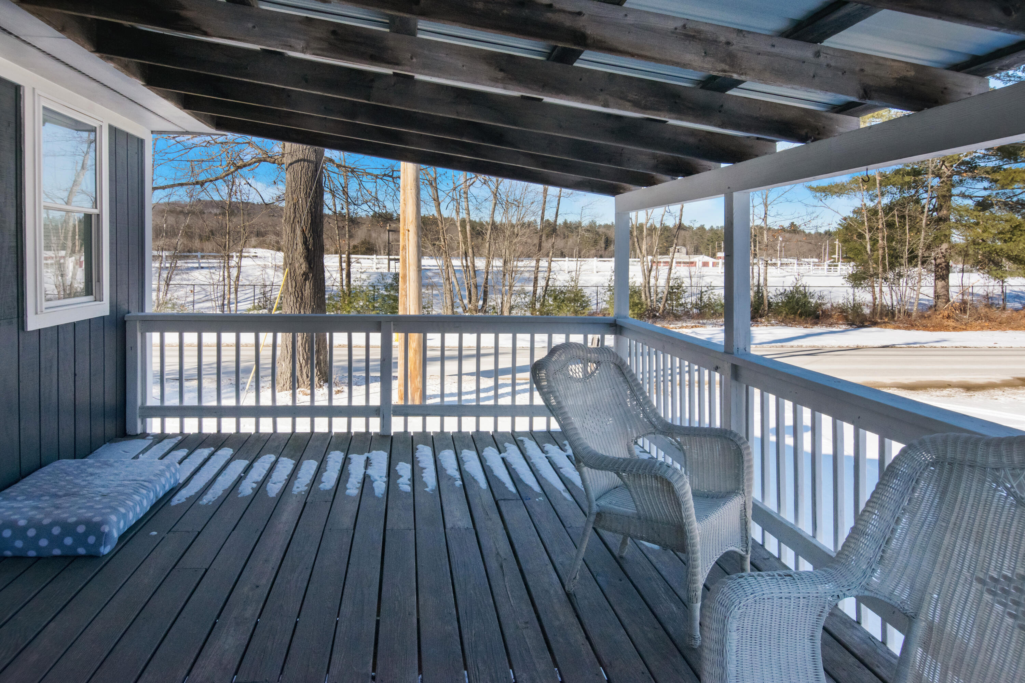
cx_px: 512
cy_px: 342
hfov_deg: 77.3
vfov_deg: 56.1
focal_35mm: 22
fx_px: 641
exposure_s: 1/800
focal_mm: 15
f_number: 14
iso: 800
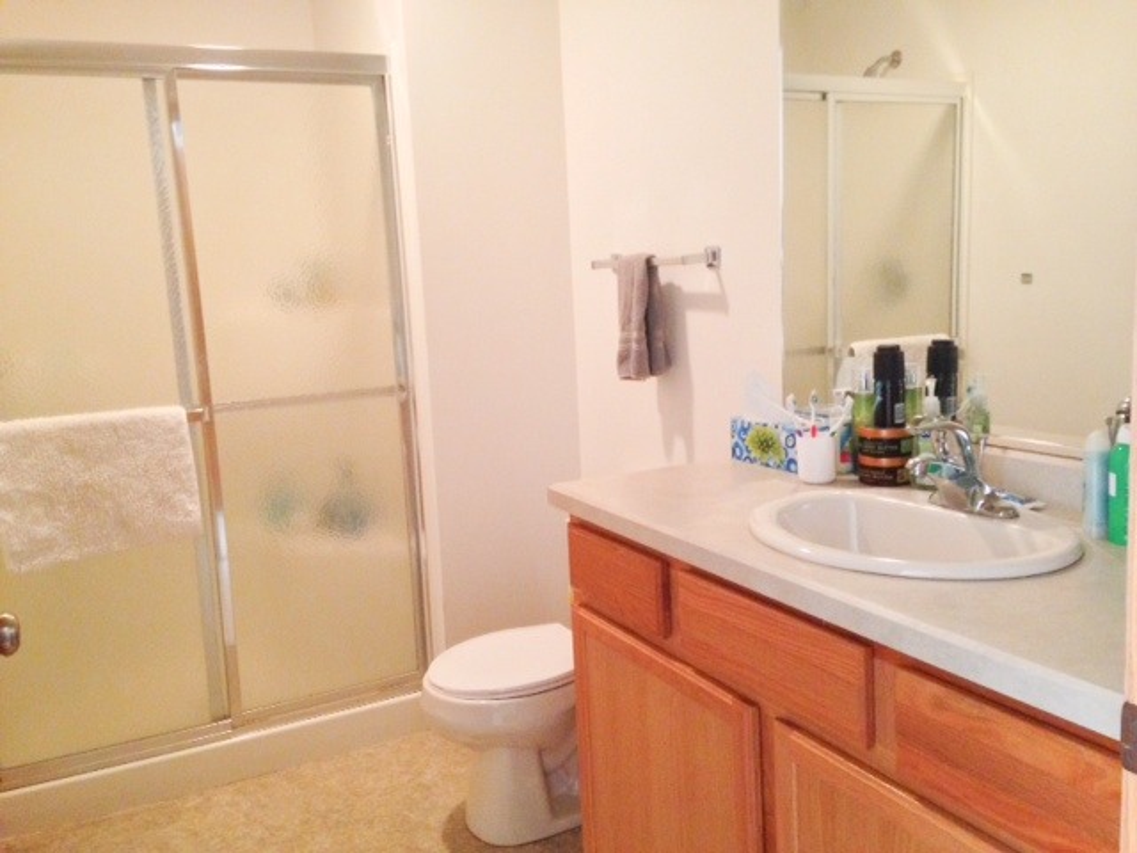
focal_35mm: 33
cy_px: 426
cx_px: 568
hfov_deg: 55.4
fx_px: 1084
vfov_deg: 42.9
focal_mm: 4.12
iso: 400
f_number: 2.4
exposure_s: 1/20
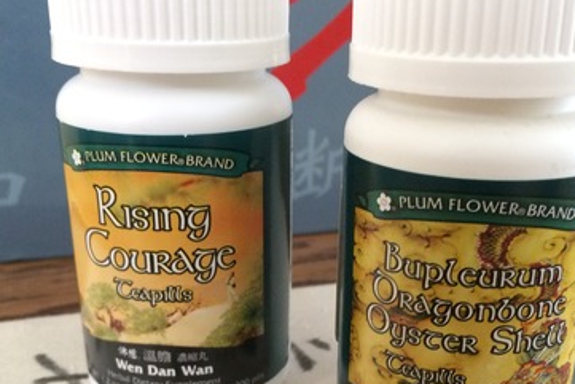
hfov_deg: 42.7
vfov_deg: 28.7
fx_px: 735
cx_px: 298
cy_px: 297
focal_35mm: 46
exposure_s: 1/30
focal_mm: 4.15
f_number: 2.2
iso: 200
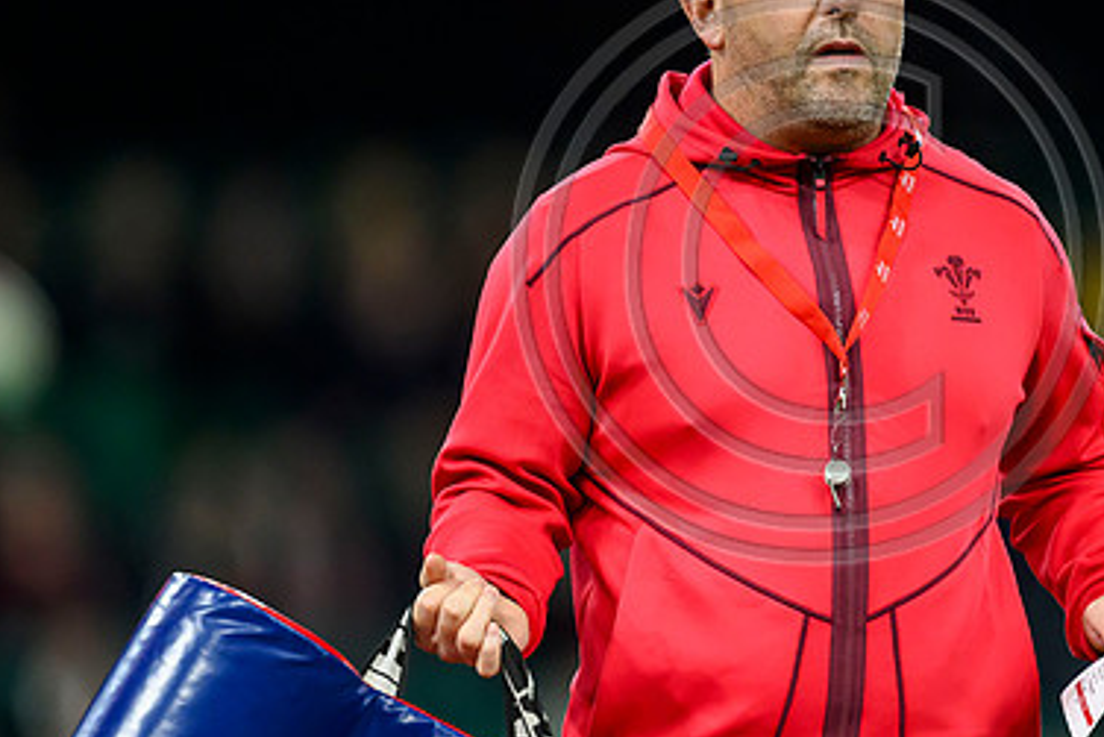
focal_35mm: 864
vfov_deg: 1.6
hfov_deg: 2.4
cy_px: 260
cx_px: 813
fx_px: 26505
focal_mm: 560
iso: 4000
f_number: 4
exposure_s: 1/1250
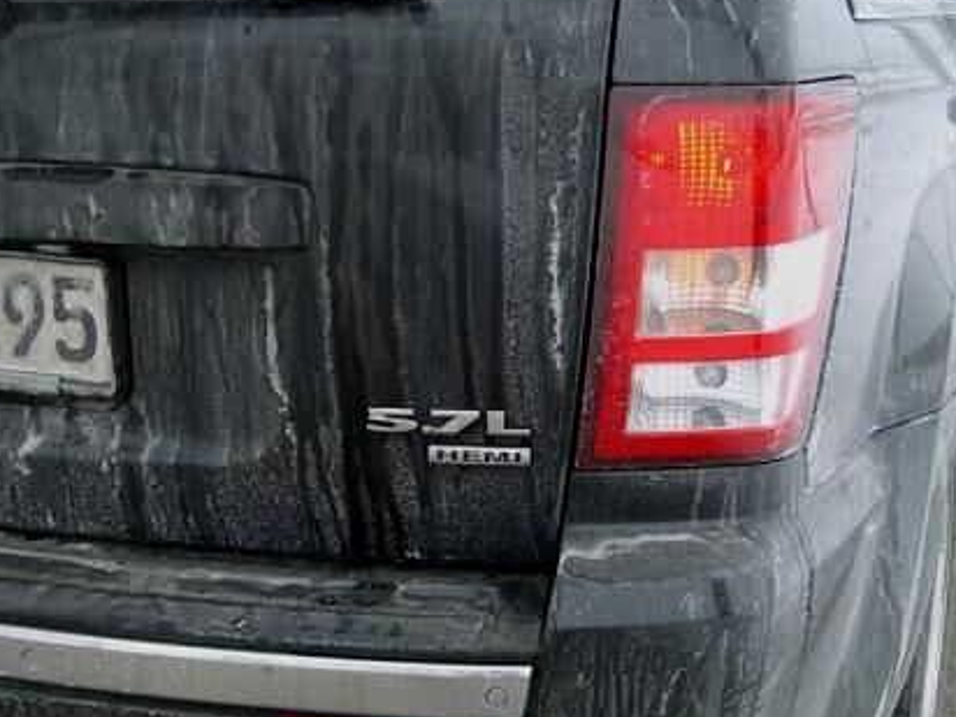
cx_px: 483
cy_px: 355
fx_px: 1712
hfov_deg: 31.2
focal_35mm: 62
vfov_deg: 23.7
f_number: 3.6
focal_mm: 11.8
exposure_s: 1/60
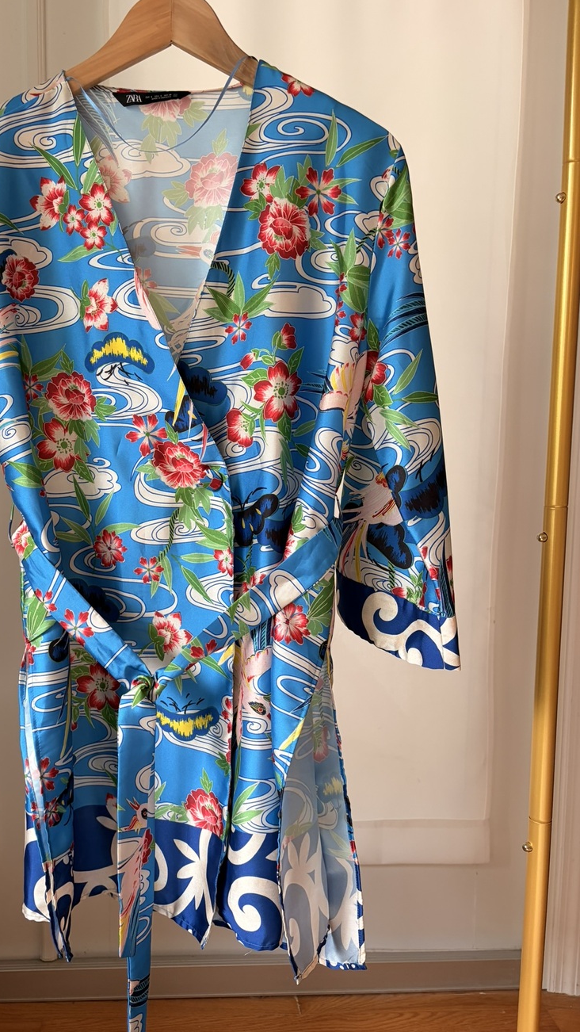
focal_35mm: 29
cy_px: 514
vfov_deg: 66.1
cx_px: 185
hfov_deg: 39.6
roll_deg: -1.3
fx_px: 793
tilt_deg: -5.7
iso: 125
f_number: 1.6
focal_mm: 5.96
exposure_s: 1/60
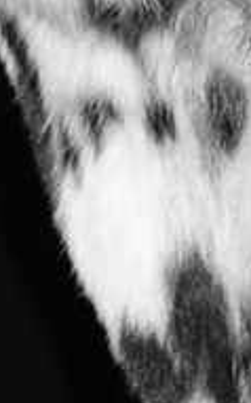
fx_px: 3510
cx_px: -151
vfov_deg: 6.5
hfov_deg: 4.1
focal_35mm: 320
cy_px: -112
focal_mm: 22.25
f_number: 3.5
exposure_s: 1/10
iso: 400
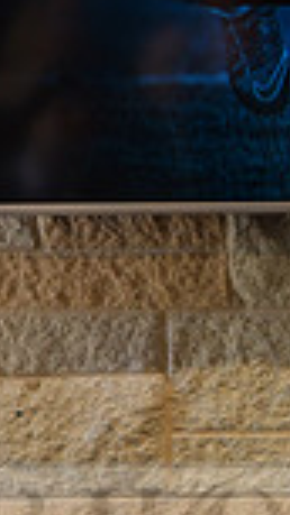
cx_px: 609
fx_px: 3802
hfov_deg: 4.3
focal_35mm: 278
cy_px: 427
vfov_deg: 7.7
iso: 400
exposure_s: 1/60
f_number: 3.2
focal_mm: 70
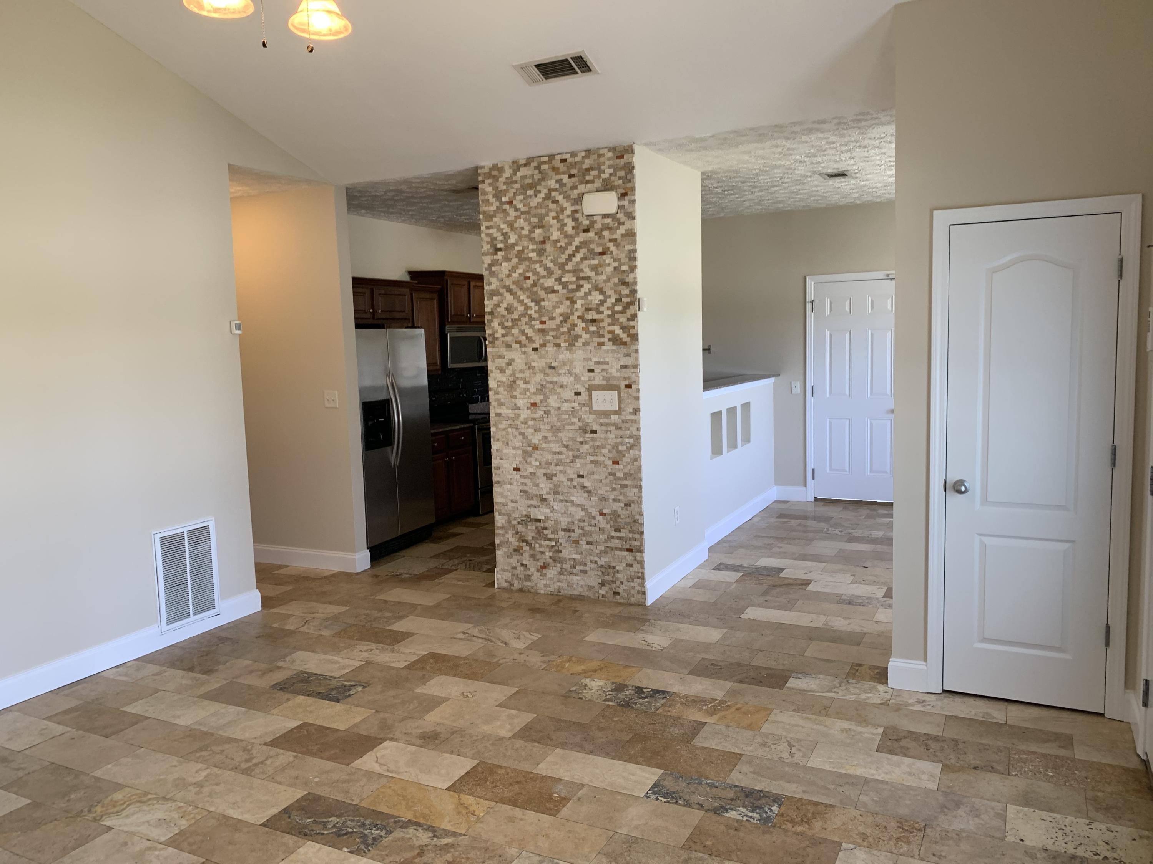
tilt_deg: -5.3
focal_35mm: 26
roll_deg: +1.3
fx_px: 866
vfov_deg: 53.1
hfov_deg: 67.3
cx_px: 576
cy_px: 432
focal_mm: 4.25
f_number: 1.8
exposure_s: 1/60
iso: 80
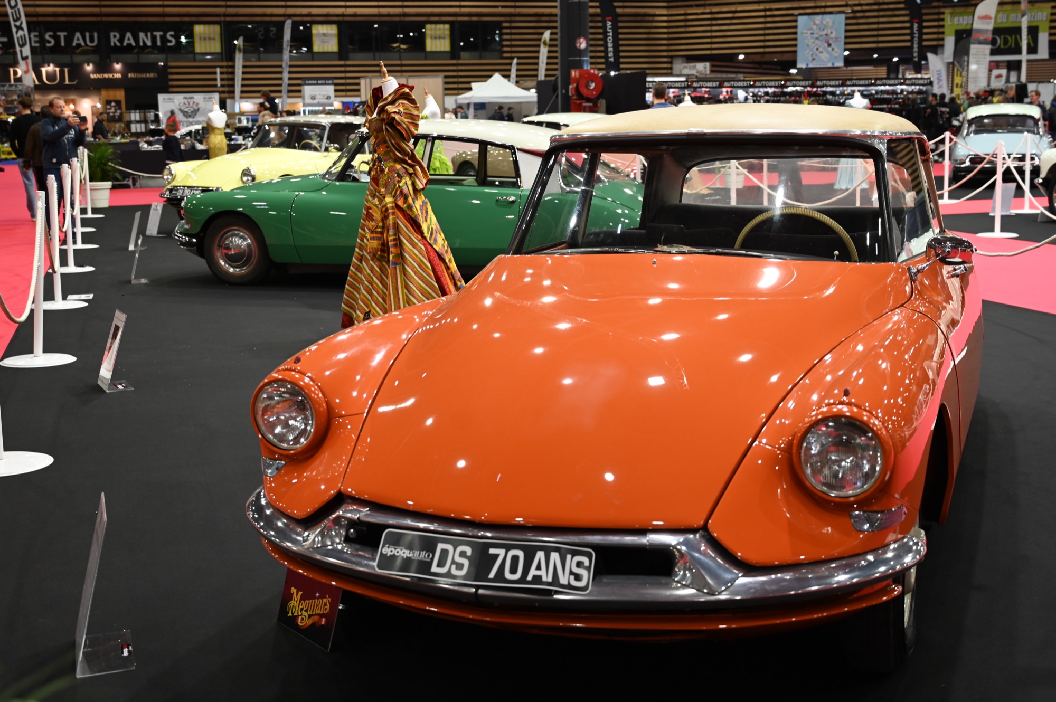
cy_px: 351
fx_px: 1319
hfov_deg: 43.6
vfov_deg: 29.8
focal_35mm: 45
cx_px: 528
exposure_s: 1/60
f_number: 4
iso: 640
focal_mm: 45
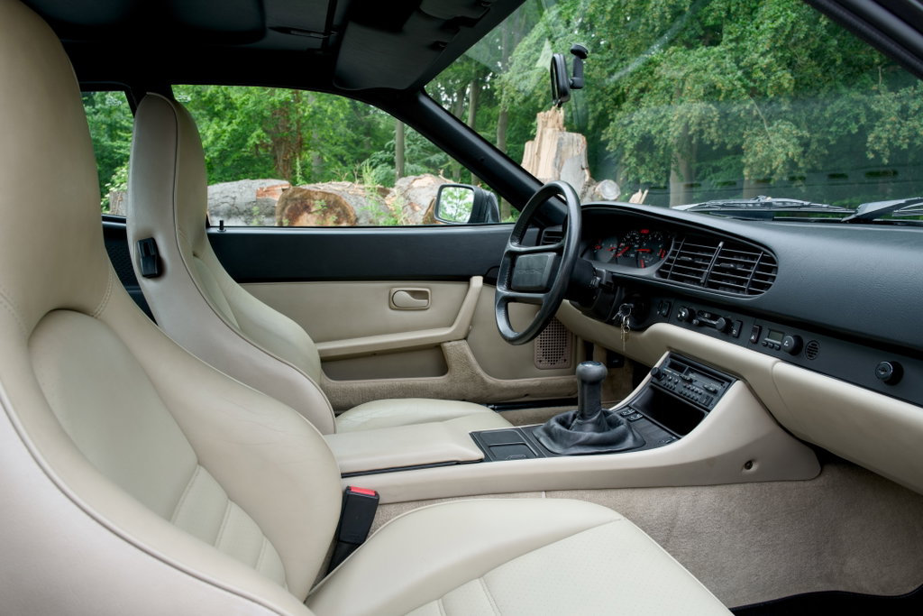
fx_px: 718
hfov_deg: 65.5
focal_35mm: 28
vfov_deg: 46.4
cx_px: 462
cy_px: 308
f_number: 8
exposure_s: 1/15
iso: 100
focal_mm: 28
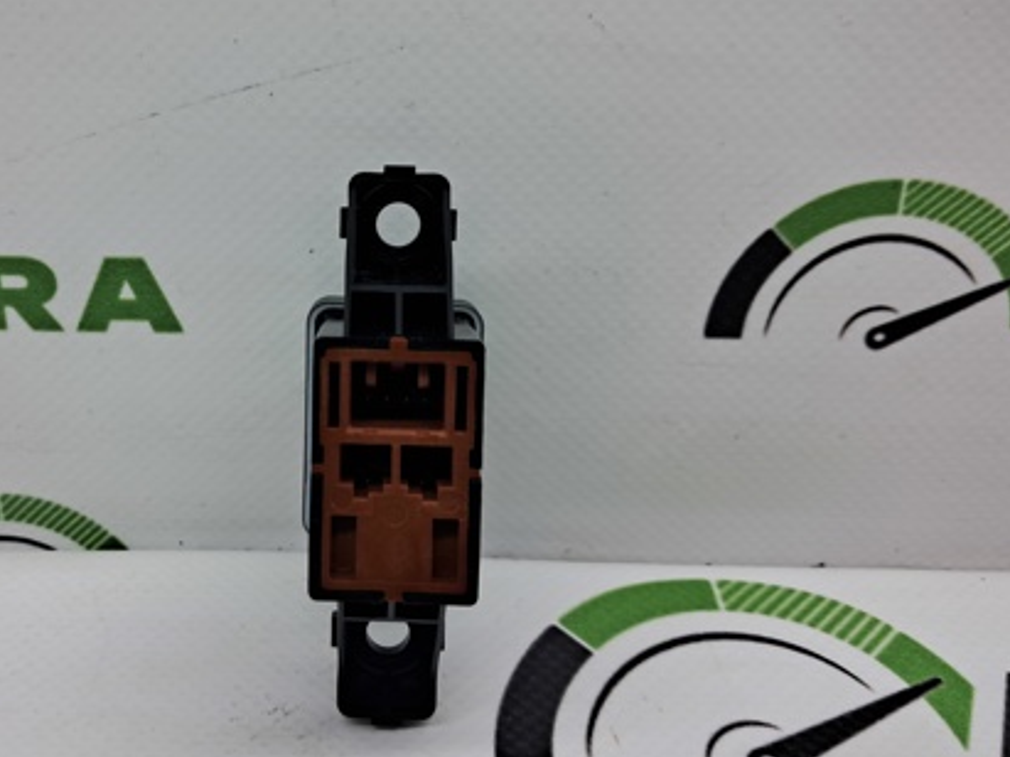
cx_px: 332
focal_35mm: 42
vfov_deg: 34.2
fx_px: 1225
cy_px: 301
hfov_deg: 44.1
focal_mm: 4
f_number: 1.8
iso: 50
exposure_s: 1/120
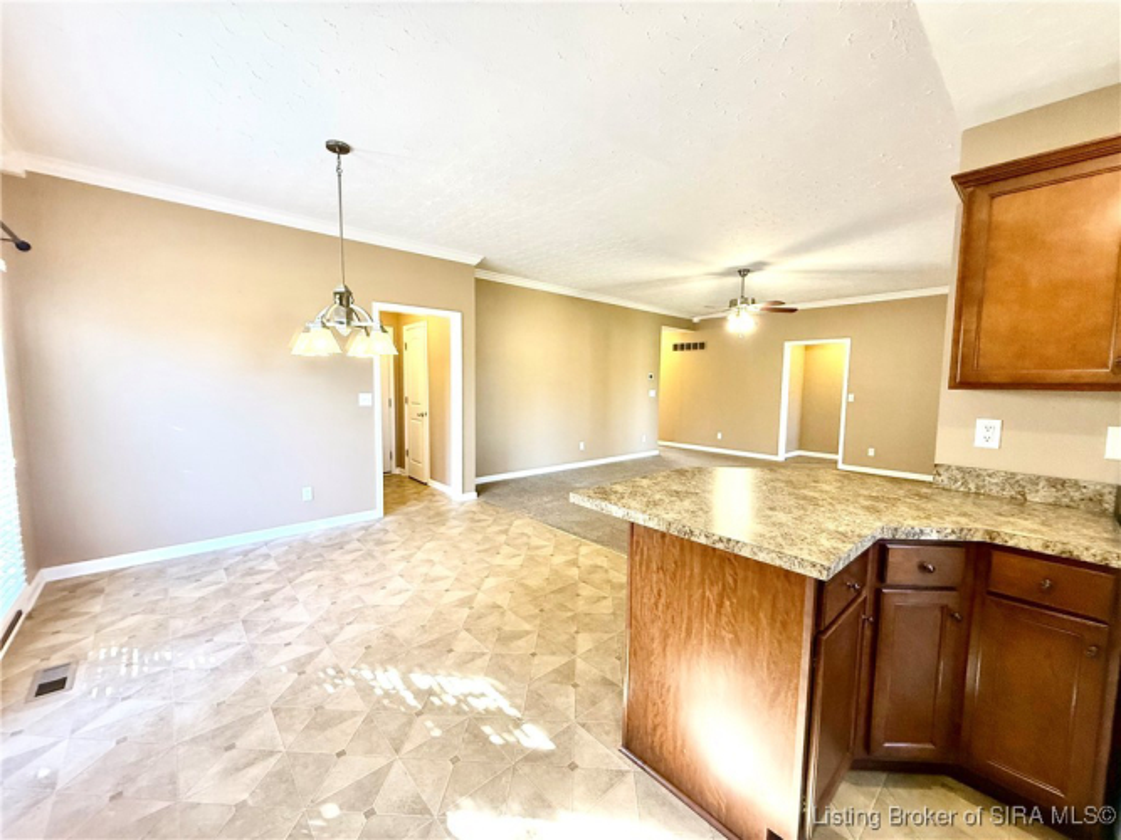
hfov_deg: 102.1
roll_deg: -0.7
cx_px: 560
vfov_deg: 85.7
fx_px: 453
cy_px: 420
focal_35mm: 14
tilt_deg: -4.5
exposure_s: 1/120
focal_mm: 2.22
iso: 400
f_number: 2.2
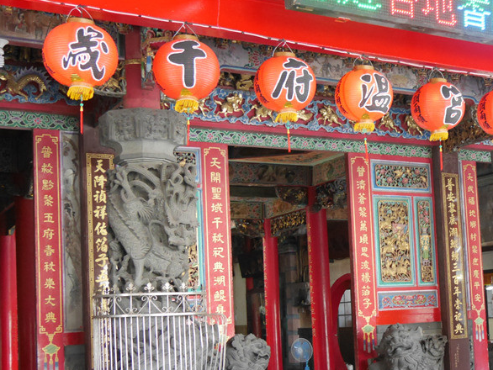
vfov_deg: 25.1
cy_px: 244
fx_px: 826
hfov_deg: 32.1
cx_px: 413
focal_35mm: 58
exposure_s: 1/125
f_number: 3.7
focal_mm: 17
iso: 2000
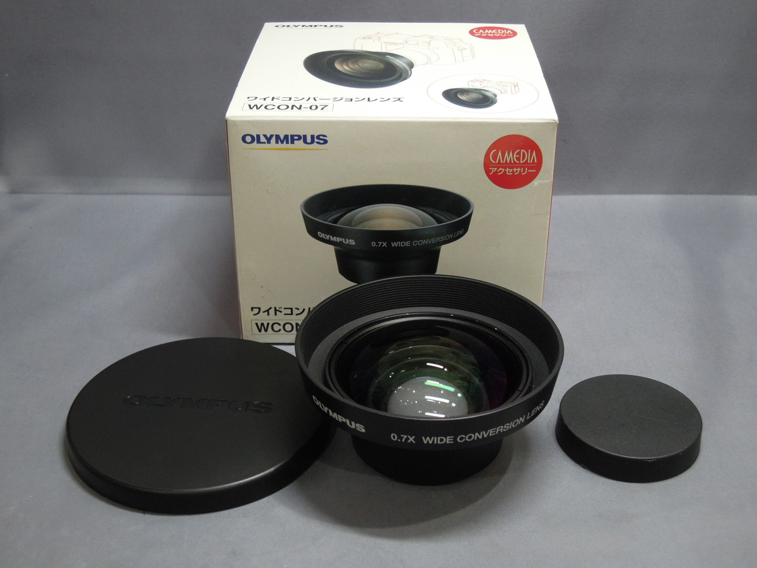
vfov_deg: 29.1
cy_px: 284
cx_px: 378
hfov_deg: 38.2
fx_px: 1093
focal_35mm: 50
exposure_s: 1/60
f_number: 3.3
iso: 400
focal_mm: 9
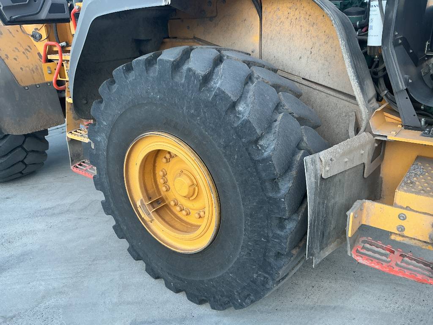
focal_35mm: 29
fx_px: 363
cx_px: 216
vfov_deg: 48.2
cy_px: 162
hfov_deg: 61.7
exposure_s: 1/120
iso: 20
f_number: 1.8
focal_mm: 3
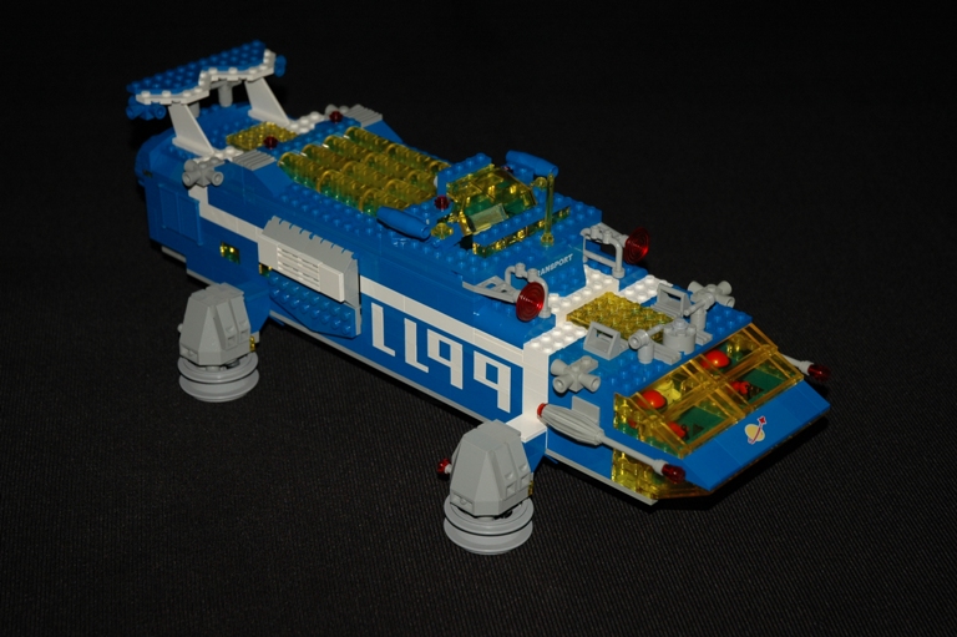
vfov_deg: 18.9
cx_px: 478
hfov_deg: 28.1
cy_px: 318
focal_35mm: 72
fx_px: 1913
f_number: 4.5
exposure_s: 1/60
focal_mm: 48
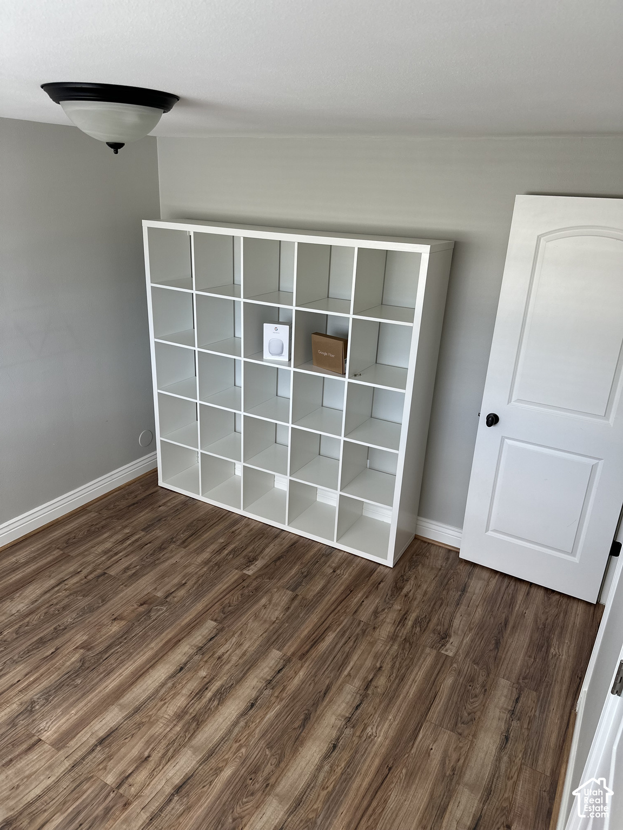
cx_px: 312
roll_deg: -2.9
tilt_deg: -20.5
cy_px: 415
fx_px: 576
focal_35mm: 24
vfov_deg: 71.6
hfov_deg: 56.8
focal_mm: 6.86
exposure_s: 1/121
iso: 125
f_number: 1.78
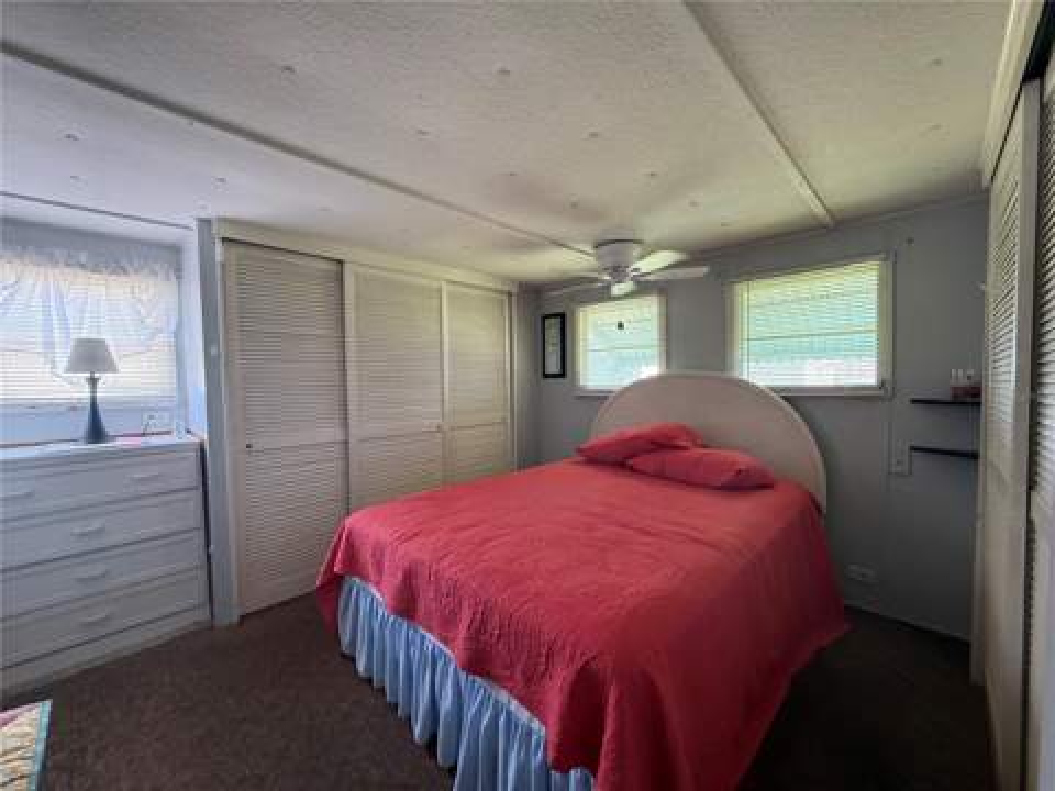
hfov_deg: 102.1
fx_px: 427
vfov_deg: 85.7
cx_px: 528
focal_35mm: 14
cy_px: 396
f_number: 2.2
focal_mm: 2.22
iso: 400
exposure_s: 1/72
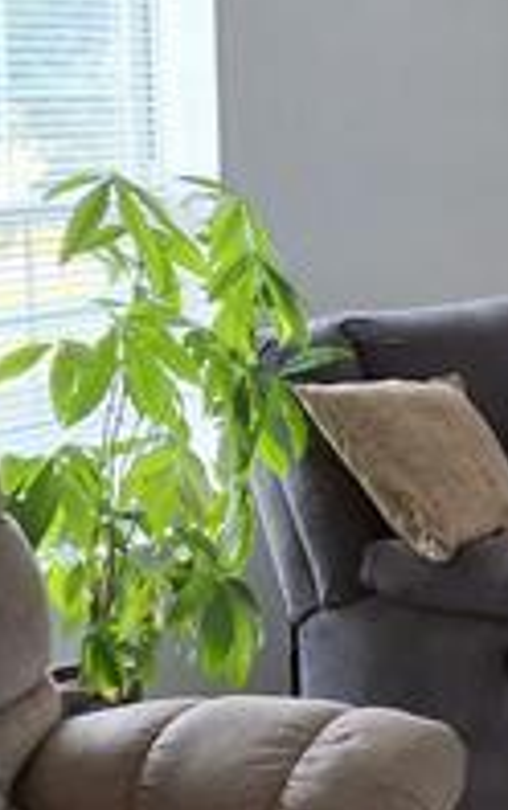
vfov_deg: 21.6
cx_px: 836
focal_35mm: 96
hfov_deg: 12.7
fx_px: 2123
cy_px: 425
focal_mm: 2.91
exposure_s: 1/60
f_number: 1.9
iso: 64
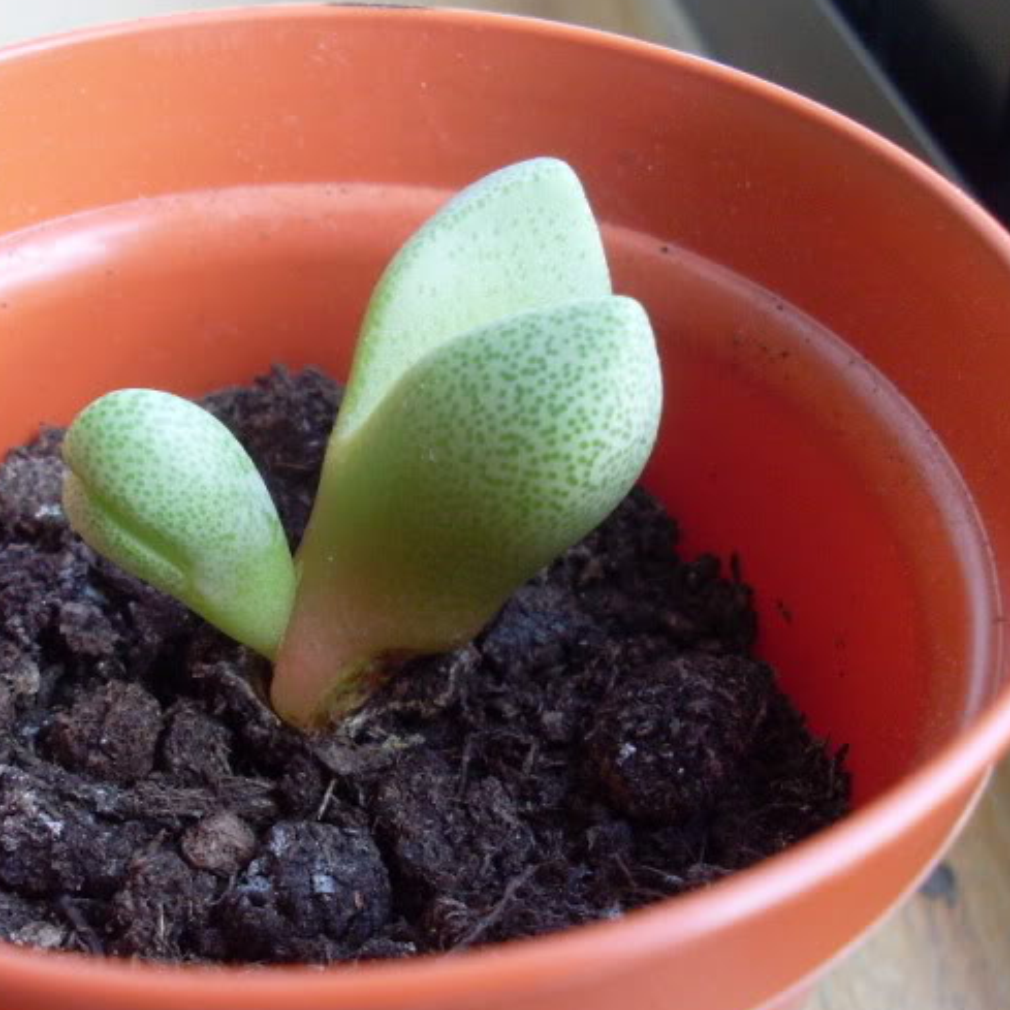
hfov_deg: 30.9
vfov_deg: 31.1
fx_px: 1816
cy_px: 537
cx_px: 370
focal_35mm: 55
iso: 200
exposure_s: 1/30
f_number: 3
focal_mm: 6.3
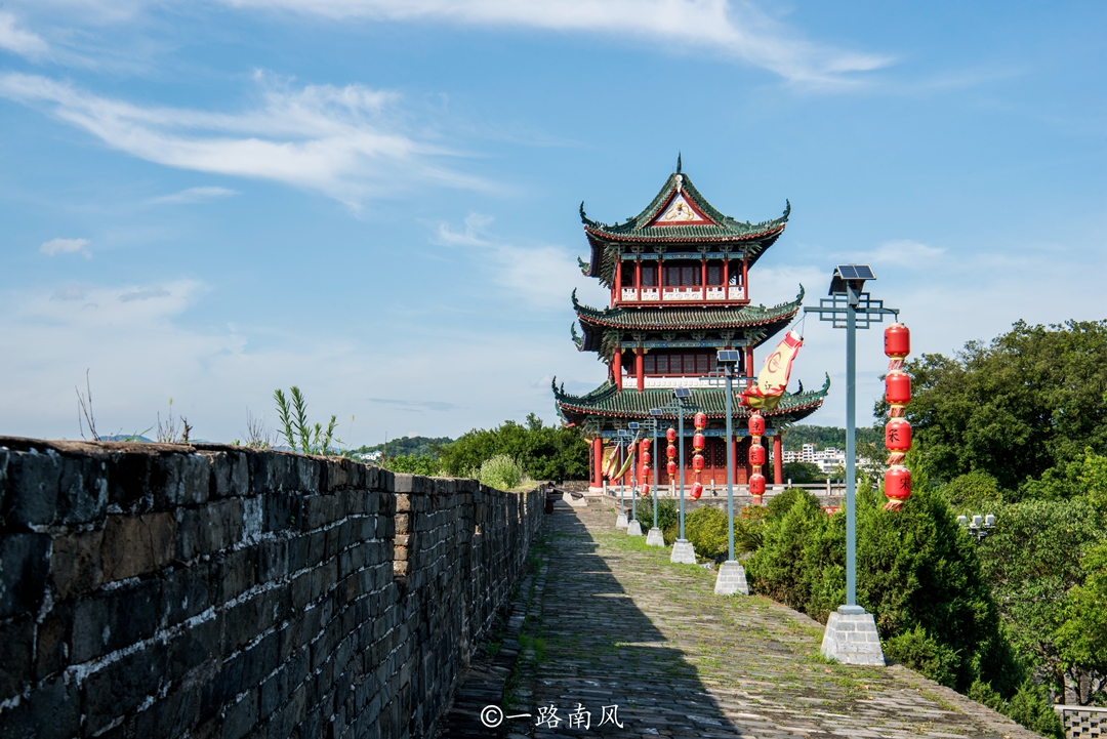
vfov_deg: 29.3
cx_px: 554
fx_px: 1415
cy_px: 370
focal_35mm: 46
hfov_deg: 42.7
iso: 125
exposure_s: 1/100
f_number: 16
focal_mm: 46
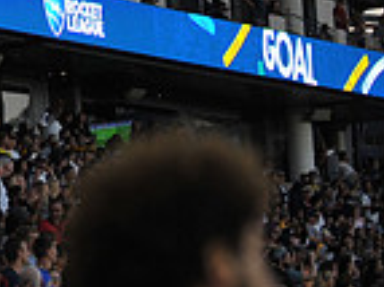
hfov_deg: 5.3
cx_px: -333
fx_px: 4101
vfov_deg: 4.0
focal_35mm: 370
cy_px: -70
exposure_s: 1/1000
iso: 640
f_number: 2.8
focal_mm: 95
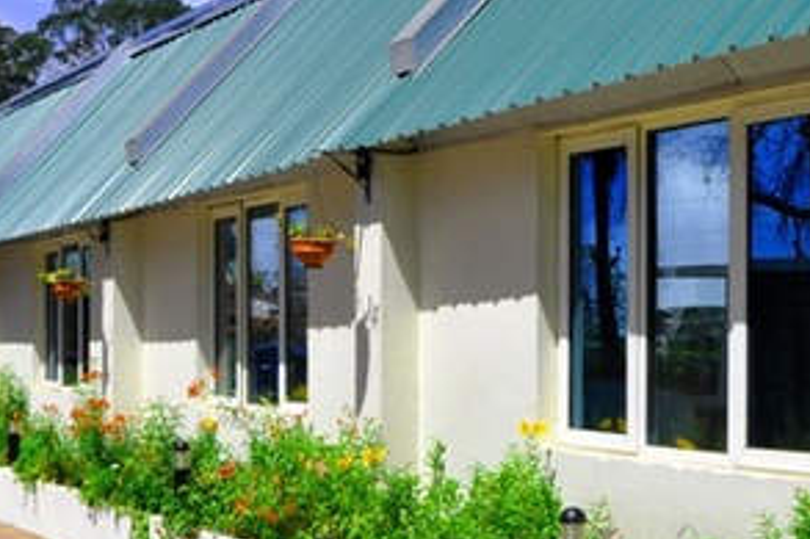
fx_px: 1619
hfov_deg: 27.8
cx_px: 235
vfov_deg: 18.9
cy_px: 341
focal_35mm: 72
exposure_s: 1/400
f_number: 10
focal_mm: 22
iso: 200
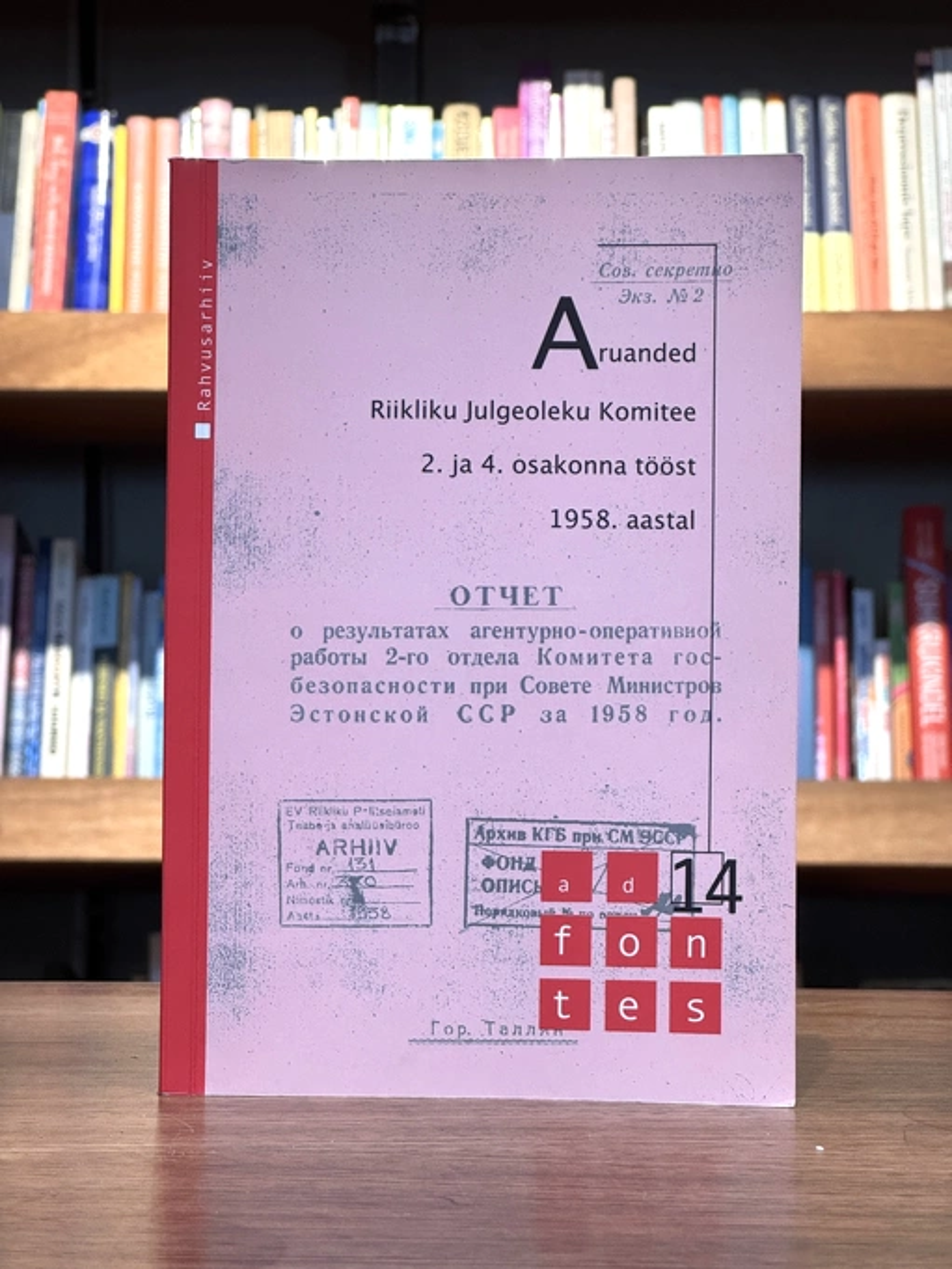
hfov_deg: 19.1
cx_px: 476
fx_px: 2823
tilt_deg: +0.7
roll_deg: -0.9
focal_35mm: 77
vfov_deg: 25.3
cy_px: 634
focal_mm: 9
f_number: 2.8
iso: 250
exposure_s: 1/90
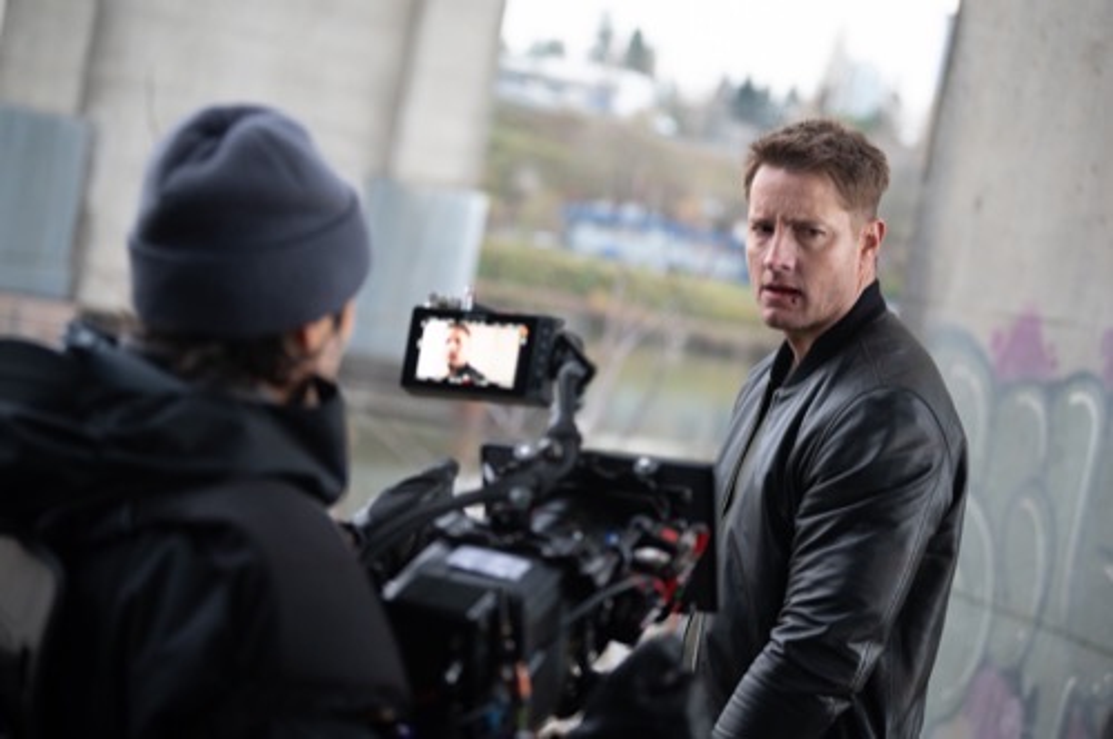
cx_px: 556
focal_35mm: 70
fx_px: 2161
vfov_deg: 19.4
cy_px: 370
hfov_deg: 28.9
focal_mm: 70
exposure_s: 1/800
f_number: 2.8
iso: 800
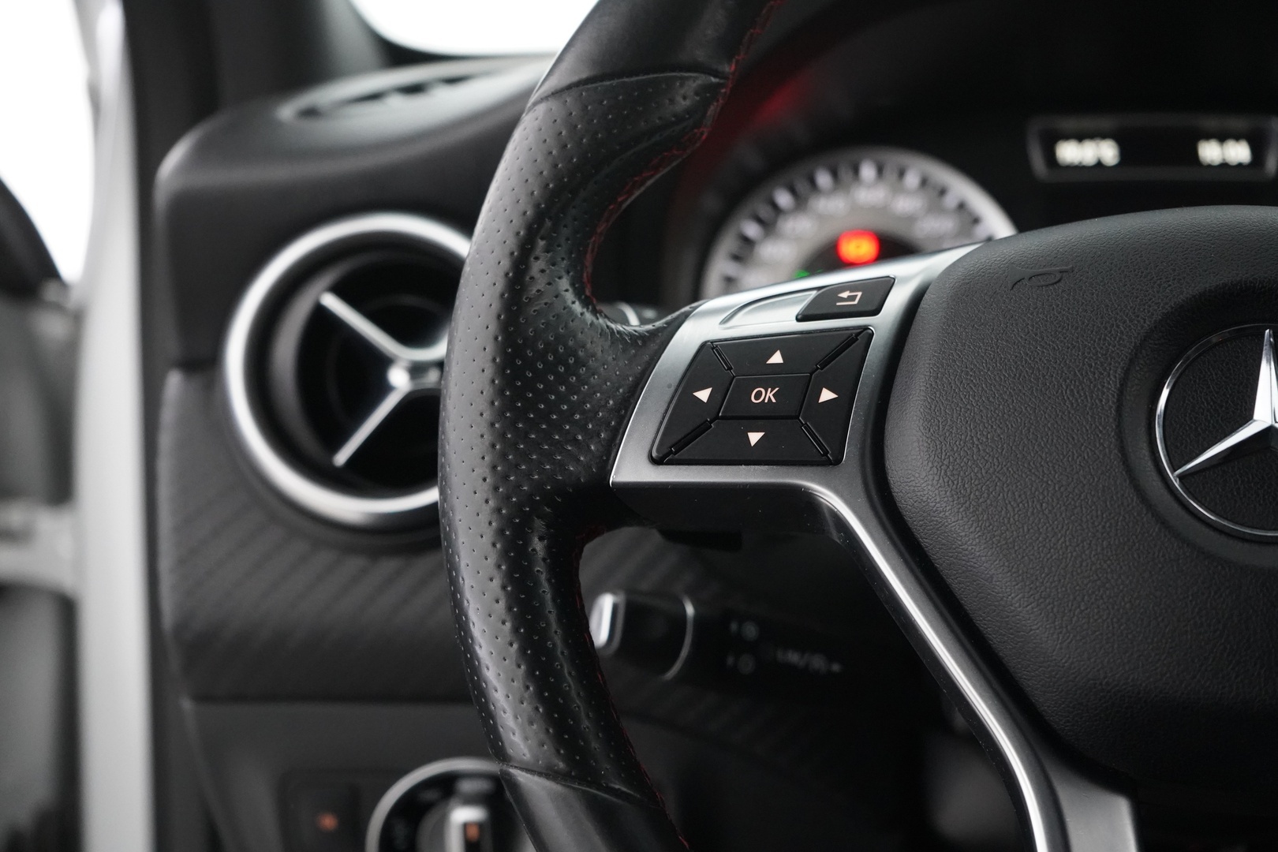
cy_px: 426
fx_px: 2272
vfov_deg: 21.2
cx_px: 639
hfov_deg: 31.4
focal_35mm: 64
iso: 8000
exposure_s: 1/40
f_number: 5.6
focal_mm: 64
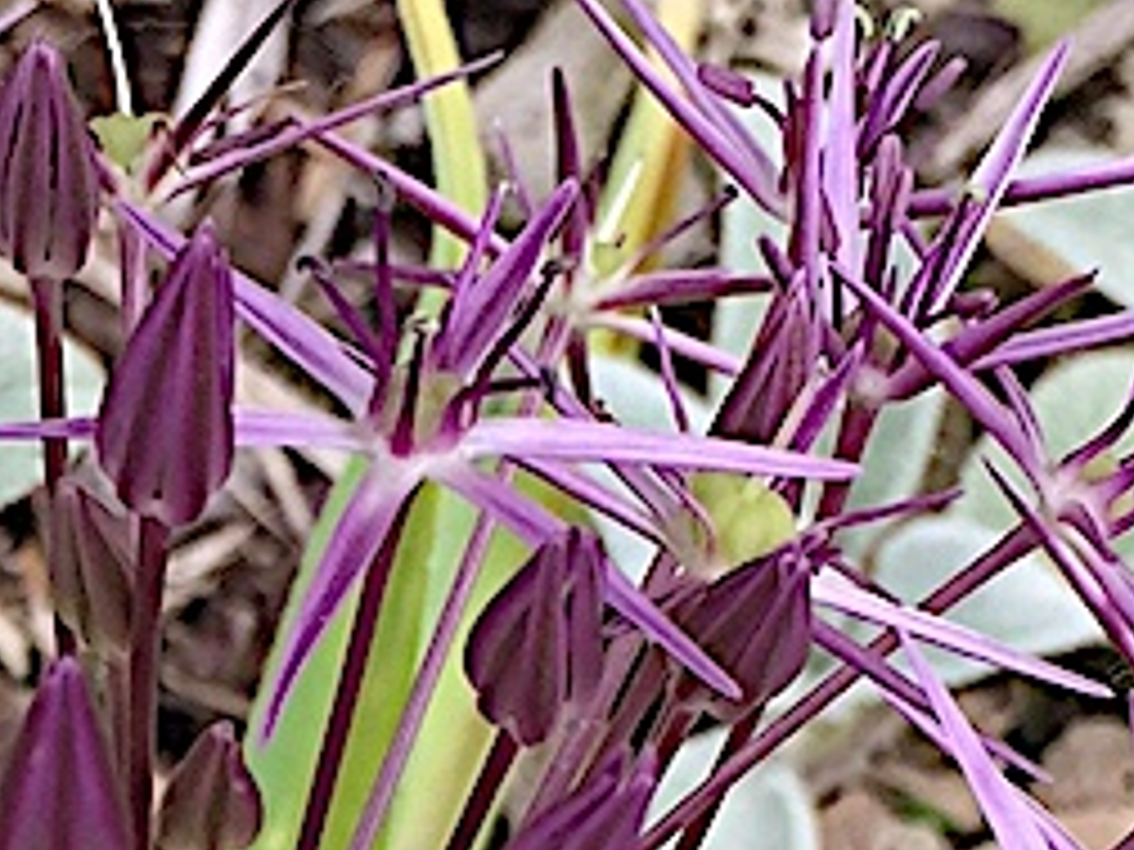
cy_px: 1309
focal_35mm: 138
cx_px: 104
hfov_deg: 14.2
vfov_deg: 10.4
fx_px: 4521
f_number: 2.2
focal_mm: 4.15
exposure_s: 1/384
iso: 32
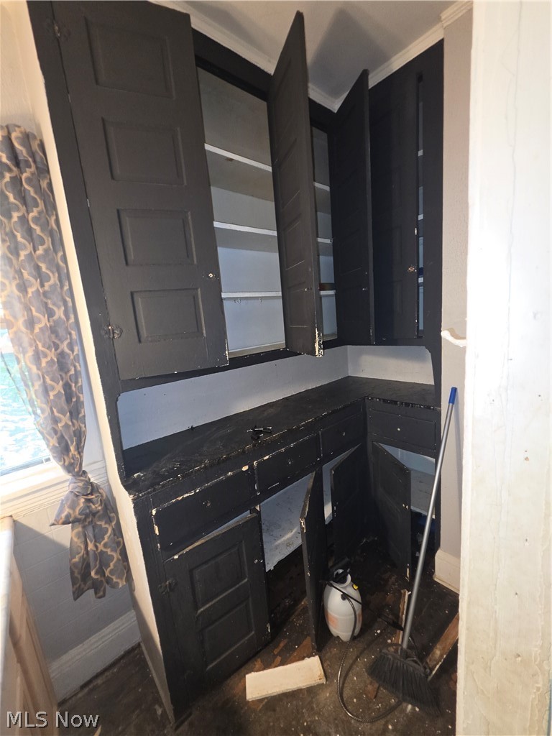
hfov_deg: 89.9
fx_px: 276
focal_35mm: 13
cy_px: 368
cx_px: 276
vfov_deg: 106.2
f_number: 1.9
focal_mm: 2.2
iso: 1000
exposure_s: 1/9.99
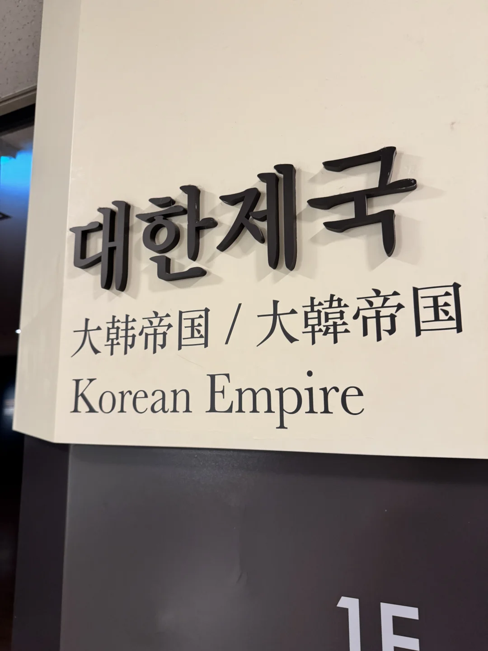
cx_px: 244
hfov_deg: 56.8
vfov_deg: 71.6
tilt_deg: +9.1
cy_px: 326
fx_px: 451
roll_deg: -0.5
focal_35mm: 24
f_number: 1.78
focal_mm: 6.76
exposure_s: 1/60
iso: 320
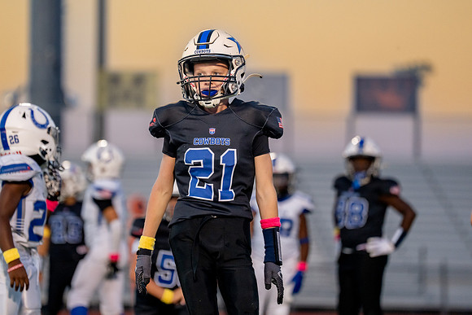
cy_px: 151
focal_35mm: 220
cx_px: 209
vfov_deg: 6.3
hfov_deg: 9.4
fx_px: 2882
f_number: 2.8
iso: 1600
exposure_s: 1/1250
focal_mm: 178
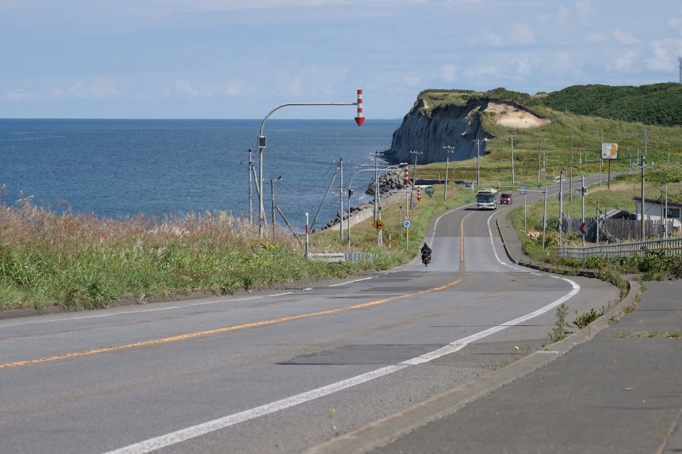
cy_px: 227
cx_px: 341
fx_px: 2841
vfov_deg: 9.1
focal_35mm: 150
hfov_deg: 13.7
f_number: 8
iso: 200
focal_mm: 100
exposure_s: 1/420
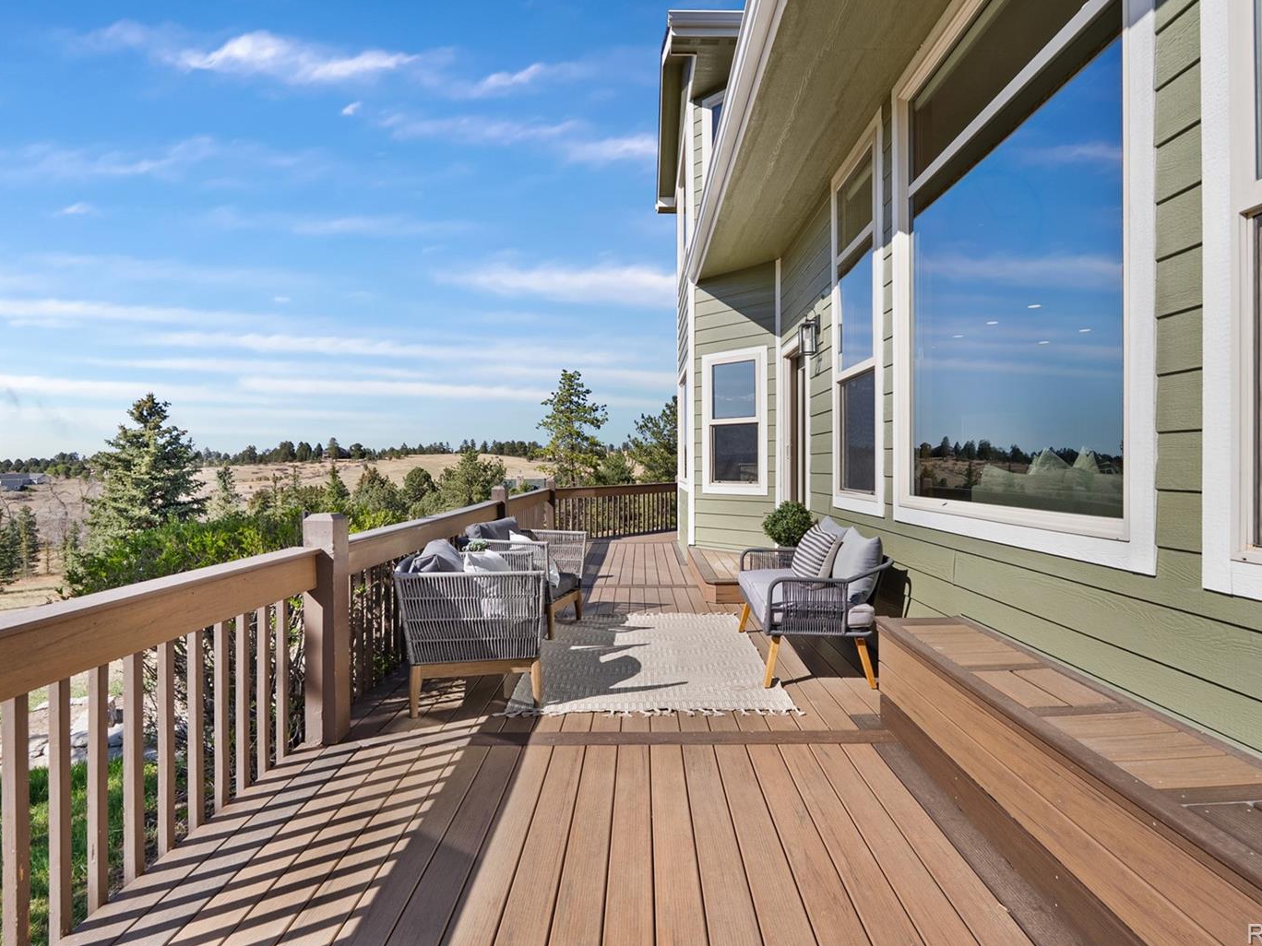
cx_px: 659
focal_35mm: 18
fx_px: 656
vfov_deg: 71.6
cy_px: 461
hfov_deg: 87.7
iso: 200
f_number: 8
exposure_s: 1/100
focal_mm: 16
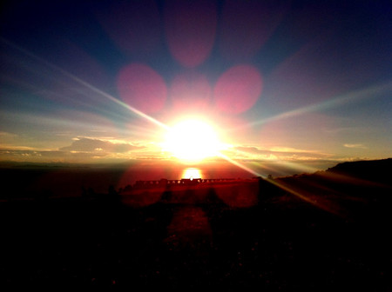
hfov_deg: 52.7
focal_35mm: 35
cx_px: 196
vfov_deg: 40.6
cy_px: 146
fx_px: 396
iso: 80
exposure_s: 1/3352
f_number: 2.8
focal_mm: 3.85
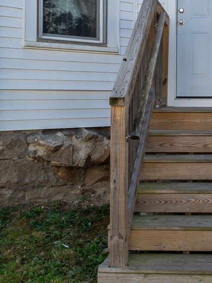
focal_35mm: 48
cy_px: 82
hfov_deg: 29.7
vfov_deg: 38.9
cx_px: 165
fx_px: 392
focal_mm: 16
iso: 100
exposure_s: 1/40
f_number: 22
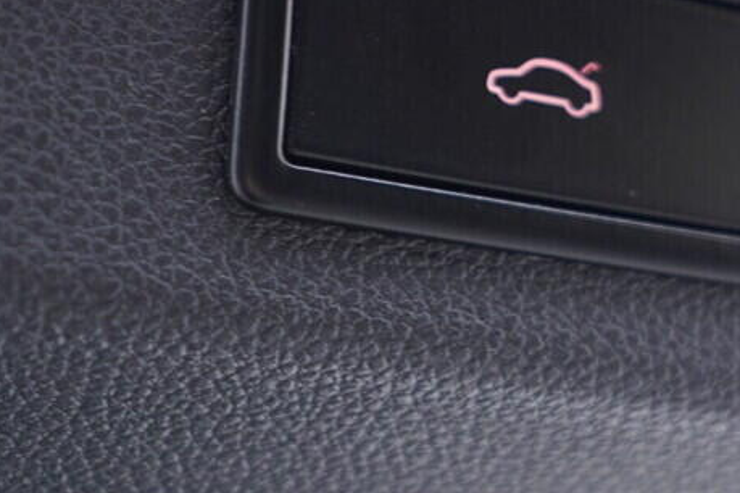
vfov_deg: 12.0
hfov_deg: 18.0
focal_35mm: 113
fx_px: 2323
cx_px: 508
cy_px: 32
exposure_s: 1/40
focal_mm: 24
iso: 400
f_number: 2.8
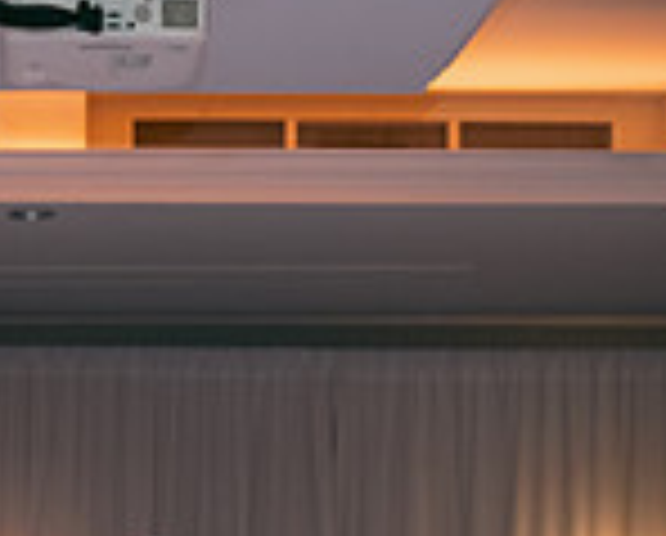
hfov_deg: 20.7
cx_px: -50
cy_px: 809
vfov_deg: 16.0
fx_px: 1738
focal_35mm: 88
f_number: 3.5
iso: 800
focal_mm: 24
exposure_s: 1/160
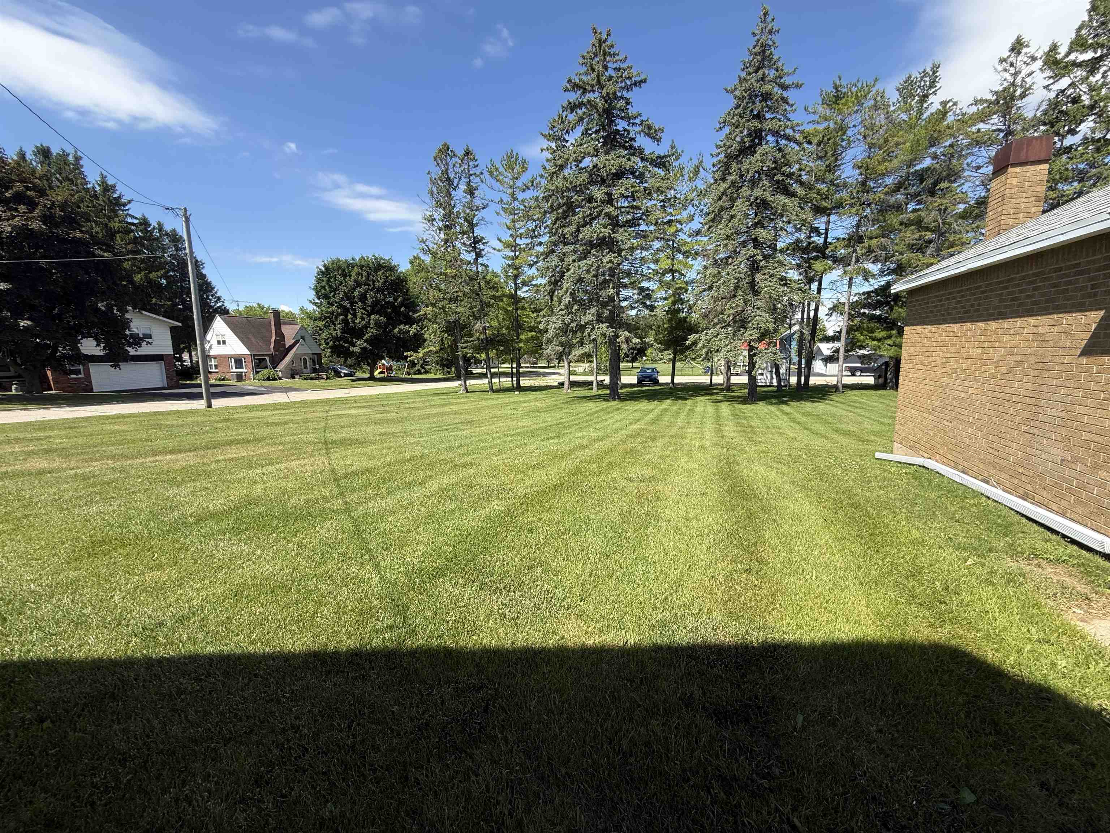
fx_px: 449
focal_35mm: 14
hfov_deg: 102.1
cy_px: 416
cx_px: 555
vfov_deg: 85.7
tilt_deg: -10.2
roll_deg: +1.6
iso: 50
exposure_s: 1/1211
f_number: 2.2
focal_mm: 2.22
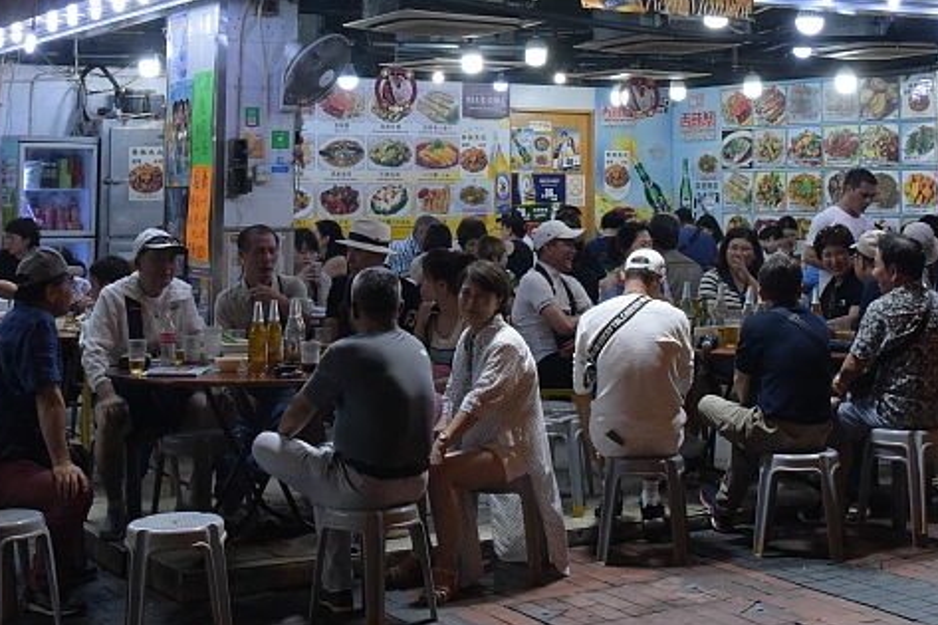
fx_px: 1693
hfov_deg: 30.9
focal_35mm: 65
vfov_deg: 20.4
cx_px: 541
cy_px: 41
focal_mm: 30
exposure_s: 1/125
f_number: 9
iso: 3200
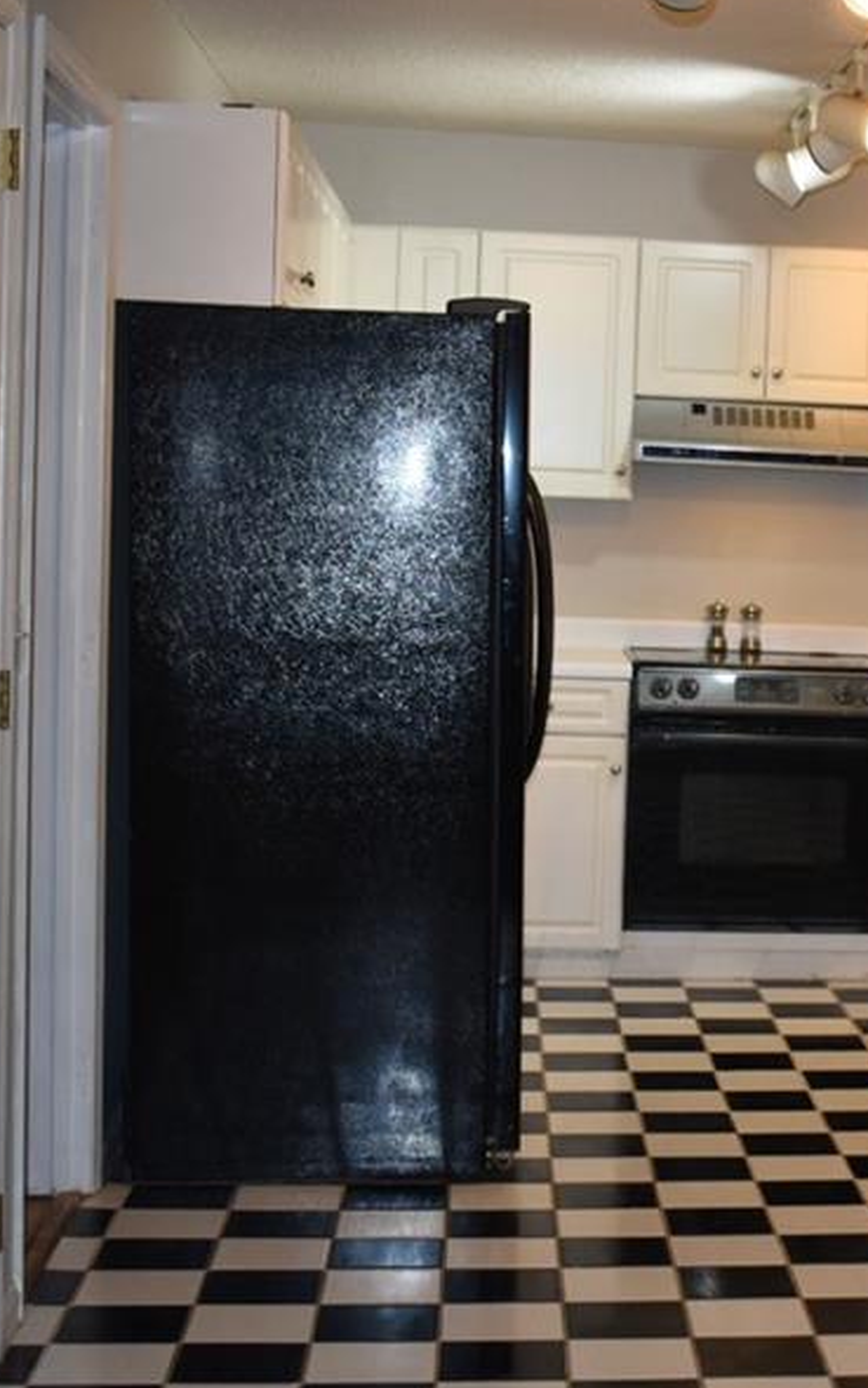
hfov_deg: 18.2
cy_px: 701
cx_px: 941
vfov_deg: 29.8
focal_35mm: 69
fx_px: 2610
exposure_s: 1/125
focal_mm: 26
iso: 1000
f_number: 4
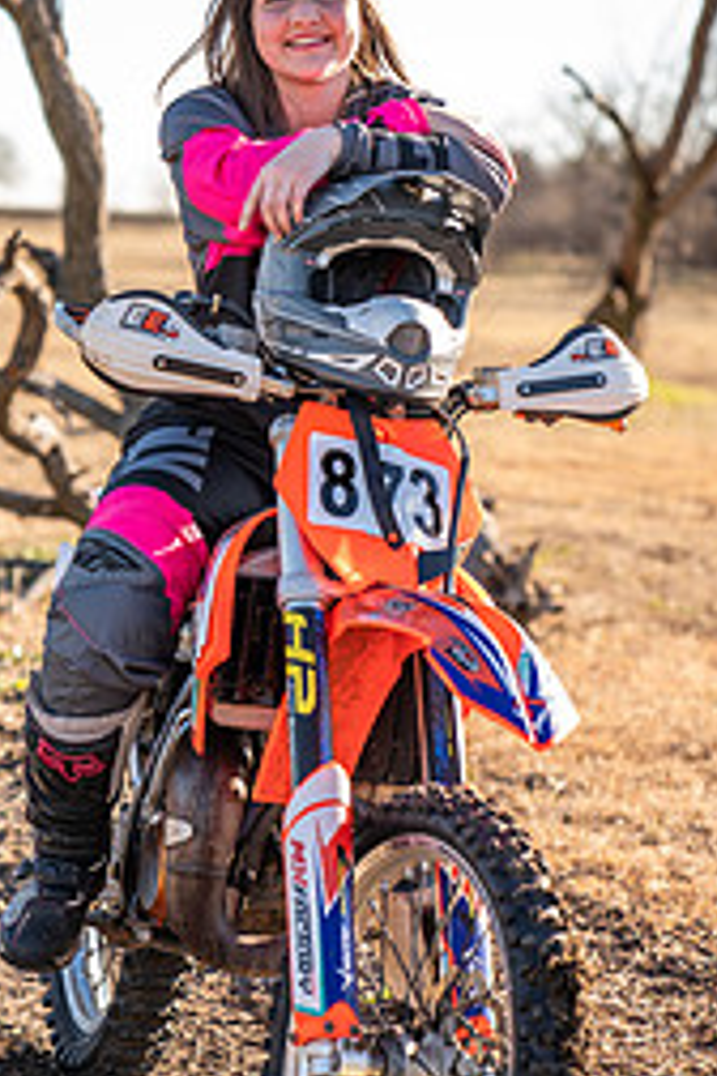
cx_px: 252
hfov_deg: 11.0
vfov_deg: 16.4
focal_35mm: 125
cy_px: 440
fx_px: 3734
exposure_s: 1/400
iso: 80
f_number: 2.8
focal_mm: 70
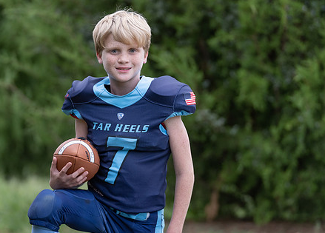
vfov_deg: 6.5
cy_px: 118
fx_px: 2043
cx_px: 127
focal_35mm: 221
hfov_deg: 9.1
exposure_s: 1/320
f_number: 2.8
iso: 400
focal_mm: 143
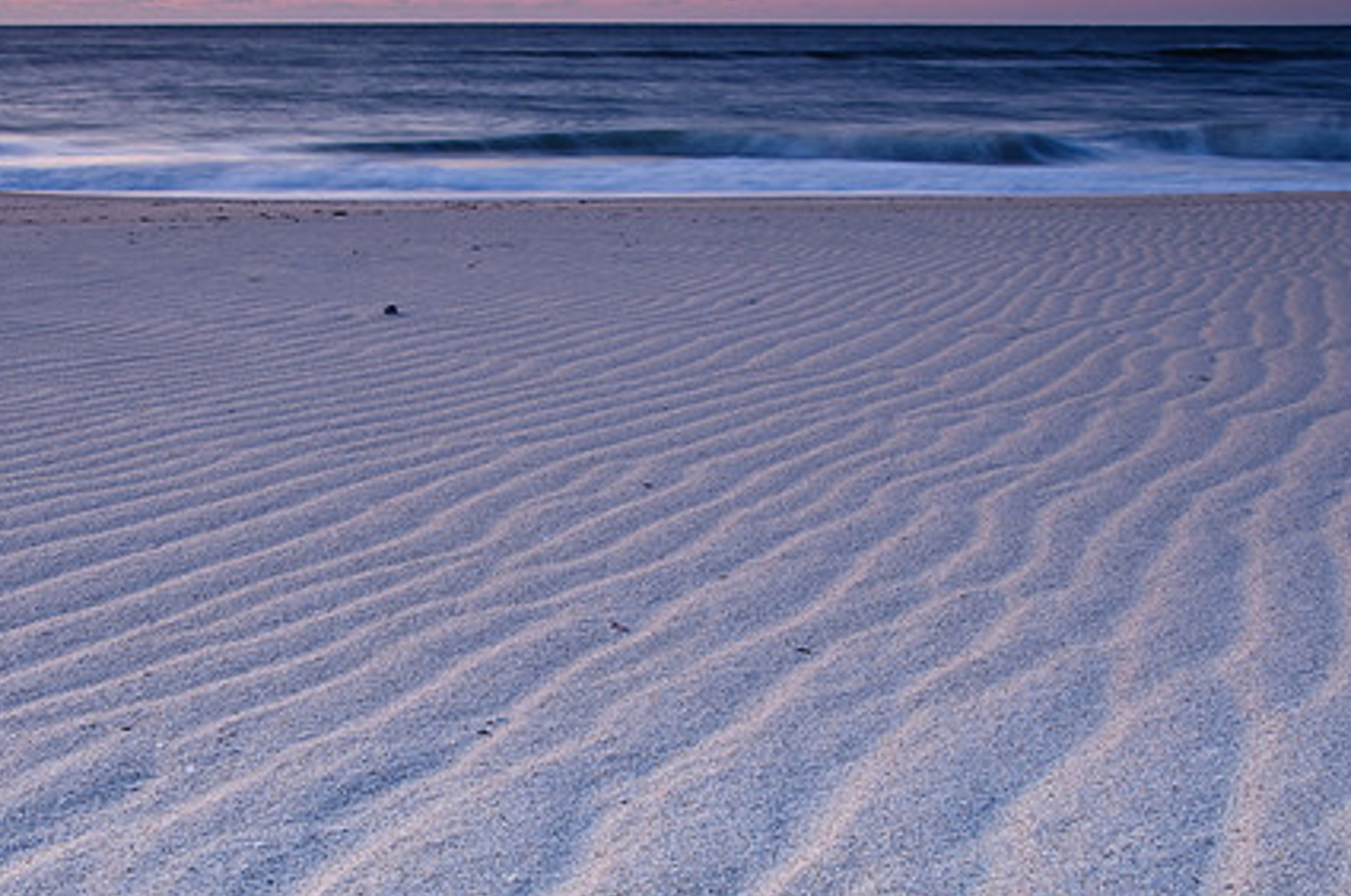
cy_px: 478
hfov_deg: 43.4
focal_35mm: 45
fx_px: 1686
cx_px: 521
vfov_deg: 29.8
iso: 100
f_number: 13
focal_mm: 22
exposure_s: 1.6
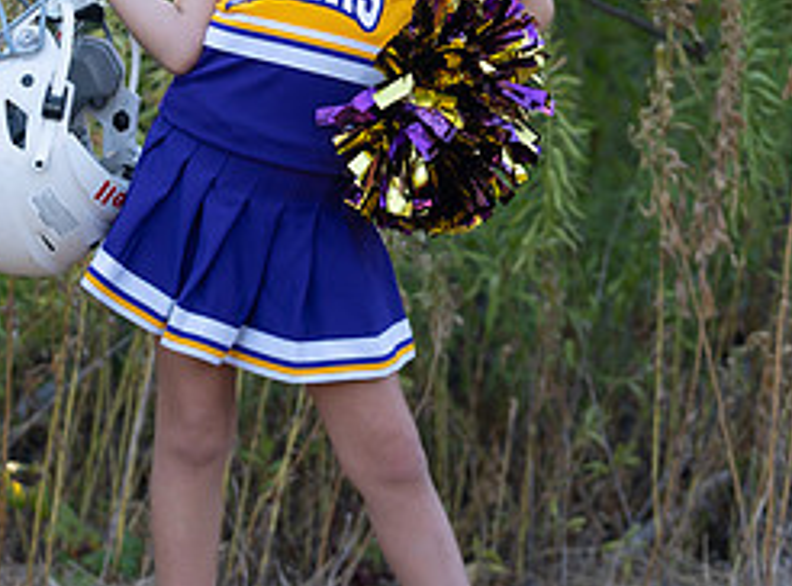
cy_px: 148
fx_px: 4895
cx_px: 335
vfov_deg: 6.8
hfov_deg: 9.2
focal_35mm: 215
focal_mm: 80
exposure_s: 1/320
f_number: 2.8
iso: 160
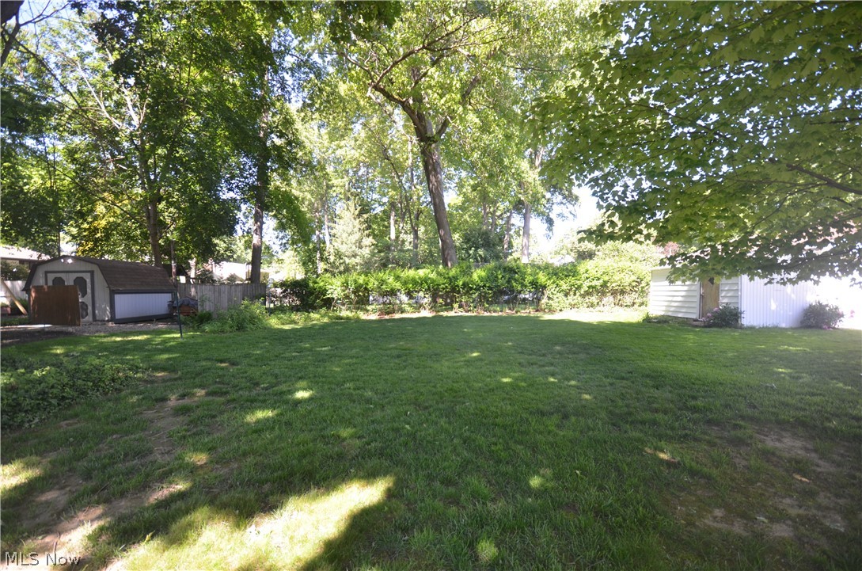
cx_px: 431
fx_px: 358
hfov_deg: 100.5
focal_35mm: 15
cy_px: 286
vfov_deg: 77.1
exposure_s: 1/125
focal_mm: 10
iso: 360
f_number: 5.6
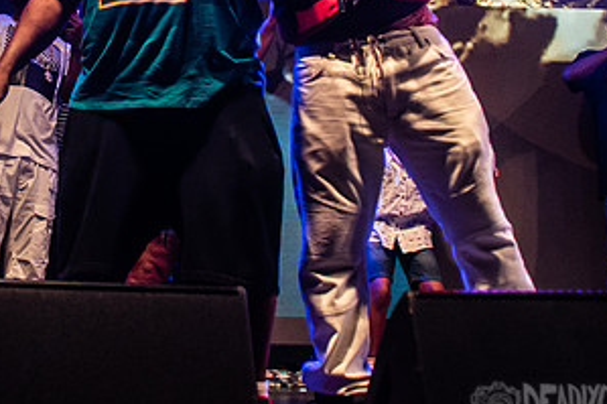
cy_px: -17
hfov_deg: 35.5
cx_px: 104
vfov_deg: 23.8
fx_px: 910
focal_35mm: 54
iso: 2000
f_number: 3.5
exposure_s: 1/200
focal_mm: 20
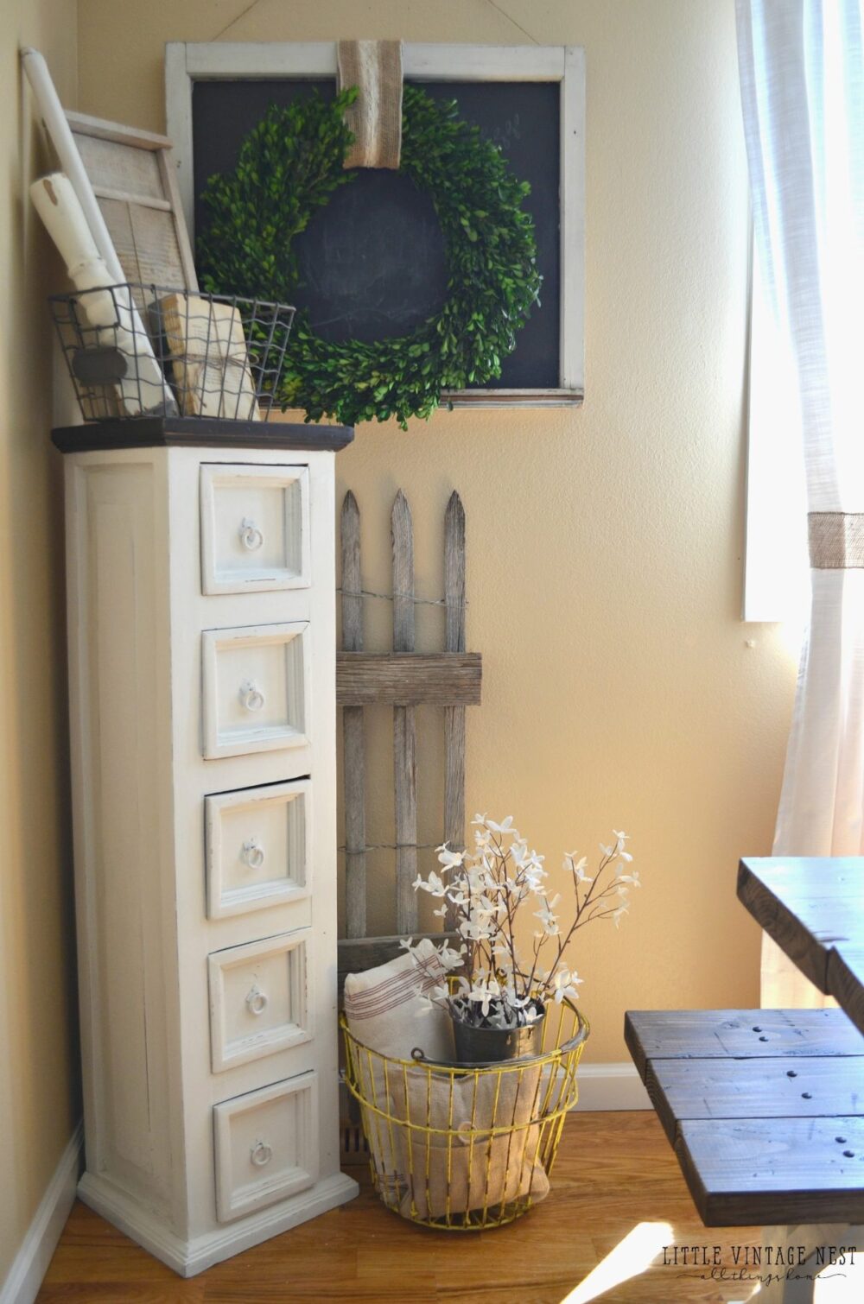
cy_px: 652
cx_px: 432
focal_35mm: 36
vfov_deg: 53.2
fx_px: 1302
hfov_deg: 36.7
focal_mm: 24
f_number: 4
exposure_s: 1/80
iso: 400
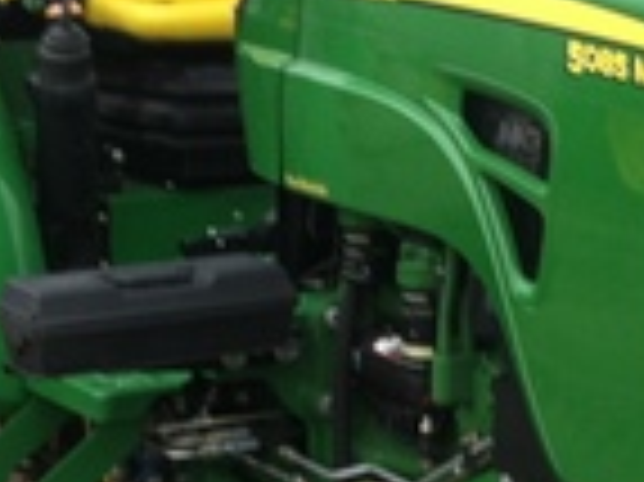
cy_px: 518
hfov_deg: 14.8
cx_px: 473
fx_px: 2472
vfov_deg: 11.0
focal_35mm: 133
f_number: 2.8
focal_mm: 3.85
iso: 80
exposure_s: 1/165
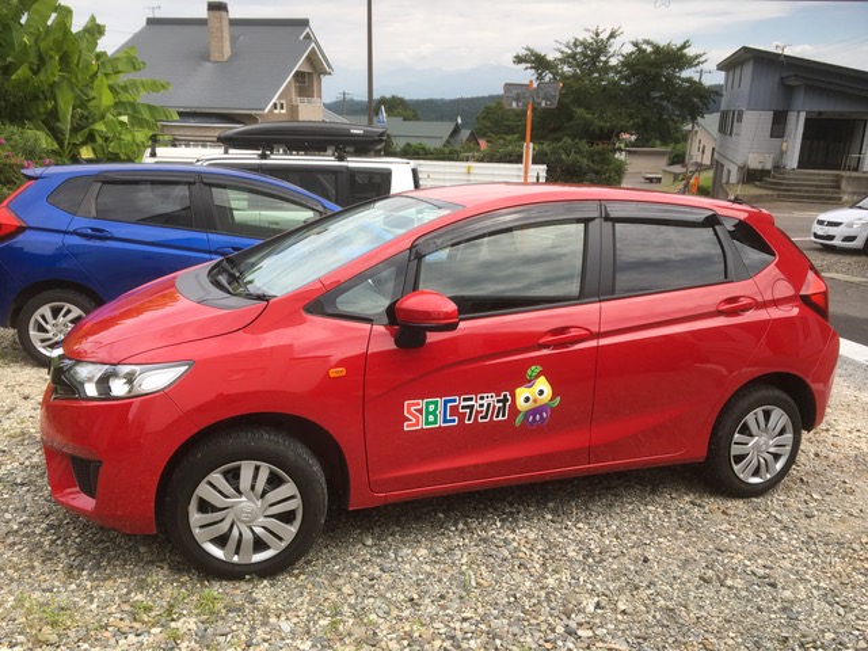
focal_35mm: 29
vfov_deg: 48.2
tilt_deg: -17.1
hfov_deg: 61.7
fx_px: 727
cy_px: 326
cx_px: 434
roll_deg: -2.5
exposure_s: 1/625
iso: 25
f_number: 2.2
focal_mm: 4.15
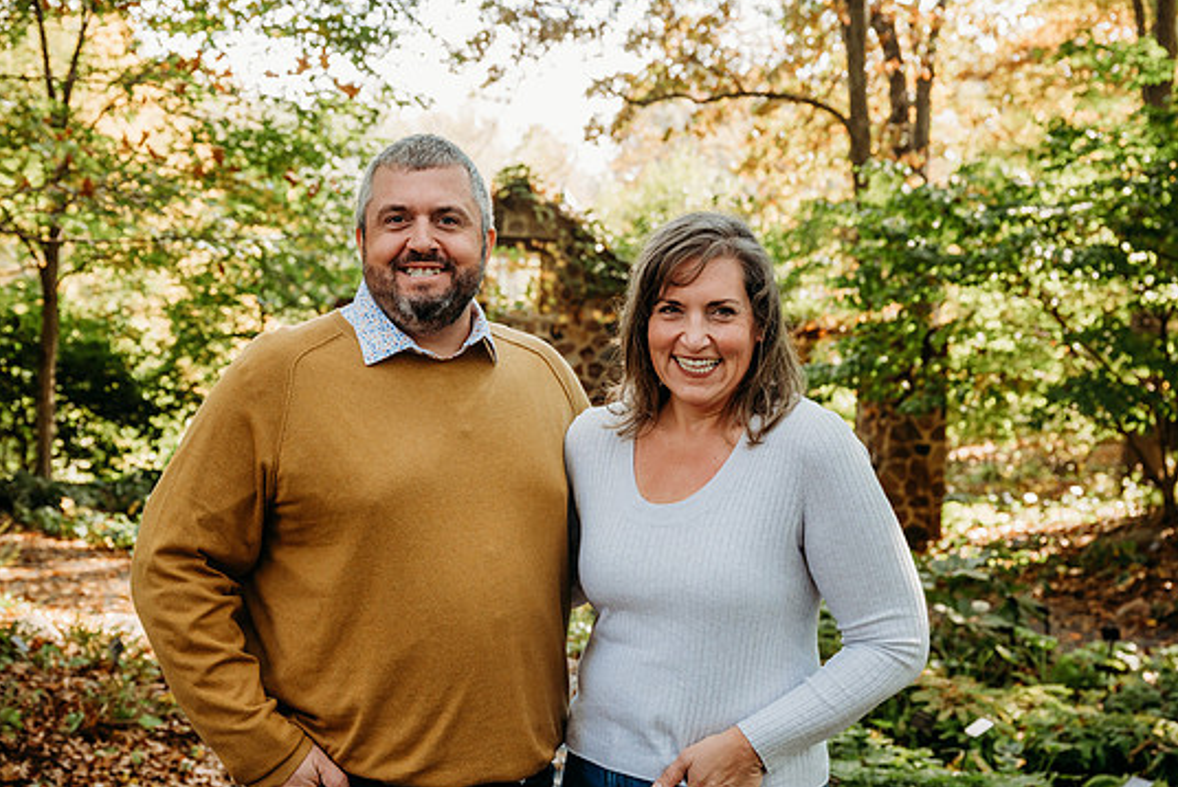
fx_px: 1506
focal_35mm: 46
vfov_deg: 29.3
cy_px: 381
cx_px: 567
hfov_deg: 42.7
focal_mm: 40
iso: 500
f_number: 4.5
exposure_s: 1/320
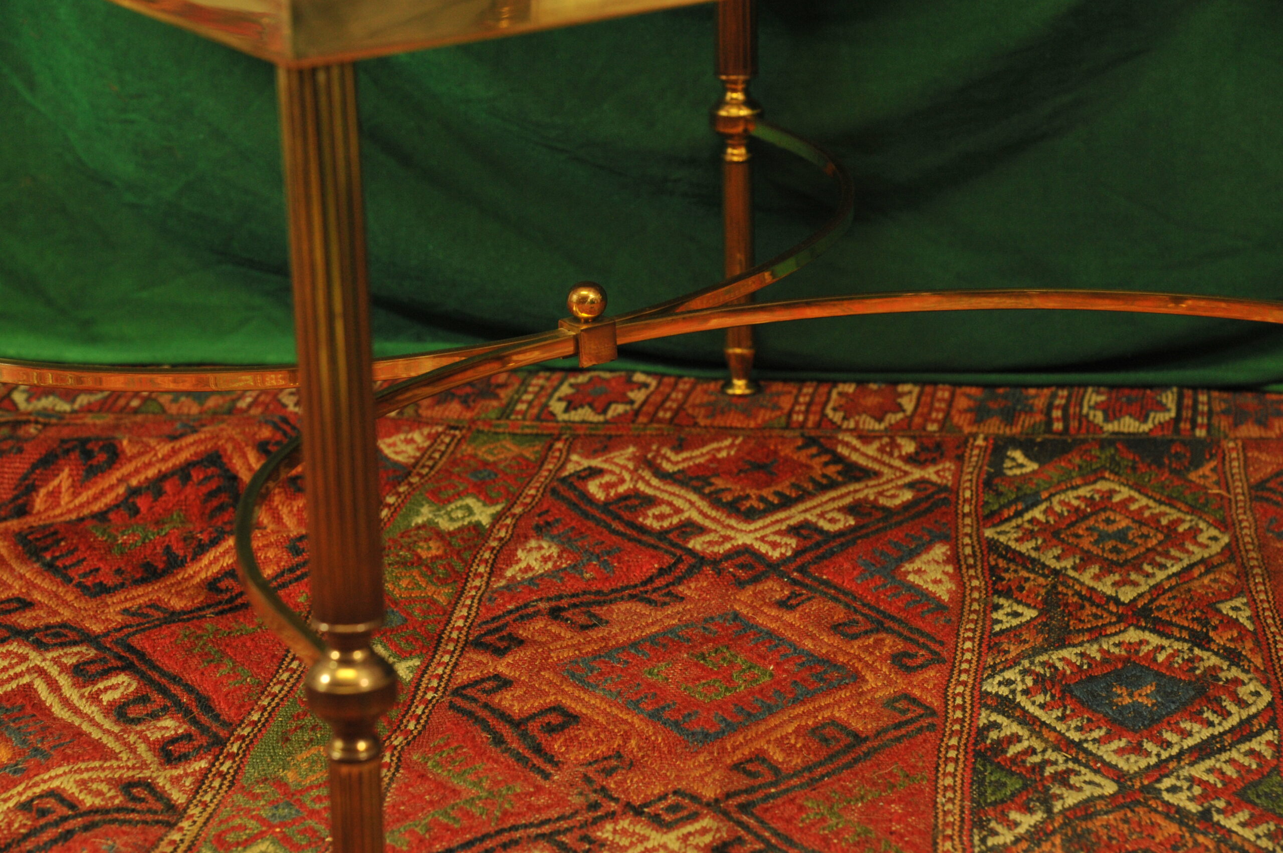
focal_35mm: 98
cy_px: 426
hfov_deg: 20.8
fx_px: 3490
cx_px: 642
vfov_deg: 13.9
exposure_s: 1/30
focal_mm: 98
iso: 2200
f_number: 8
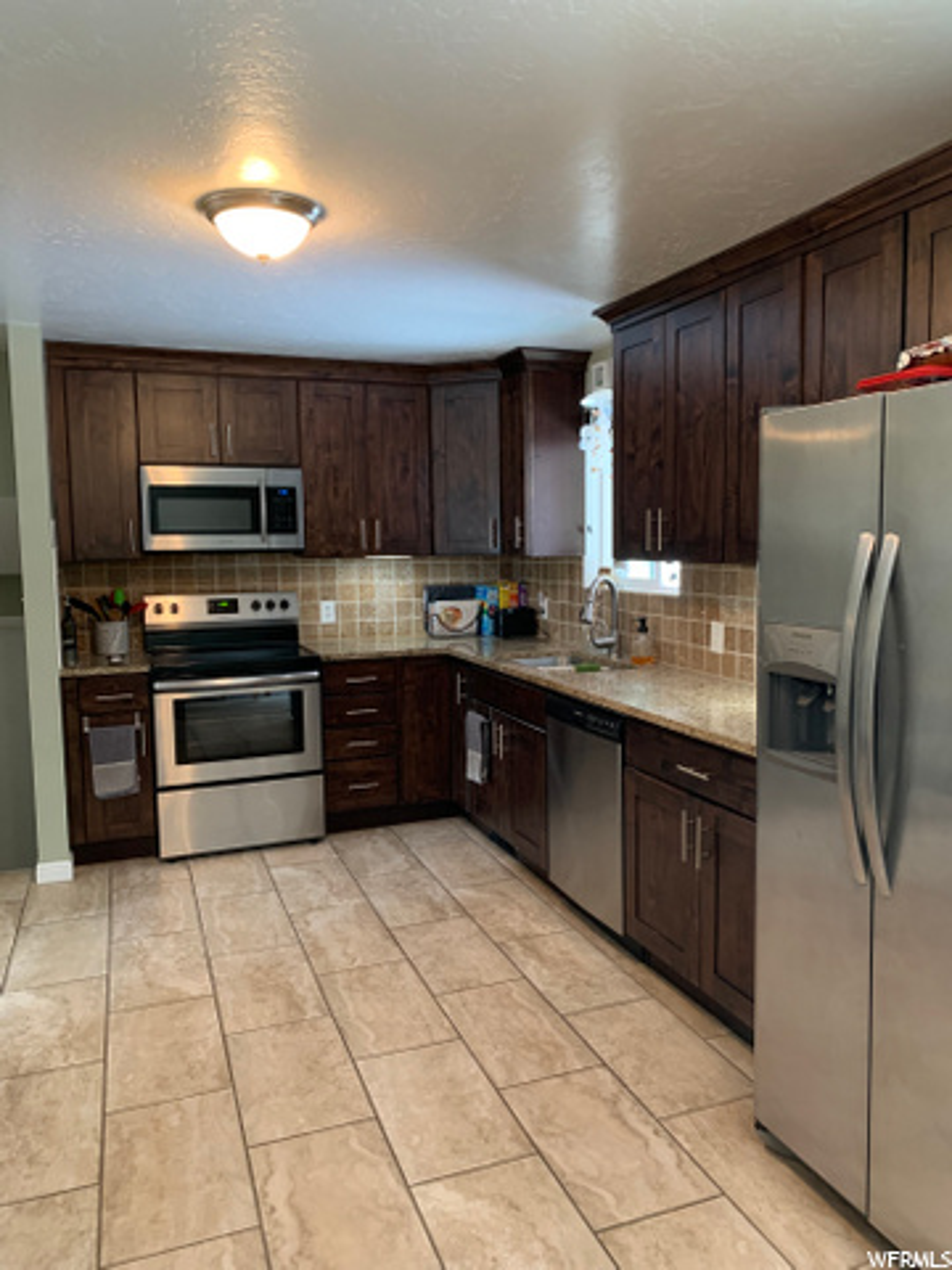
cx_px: 476
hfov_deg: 53.1
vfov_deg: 67.3
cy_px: 635
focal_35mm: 26
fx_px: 953
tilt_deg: -4.2
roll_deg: -0.3
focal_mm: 4.25
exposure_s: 1/60
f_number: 1.8
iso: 250
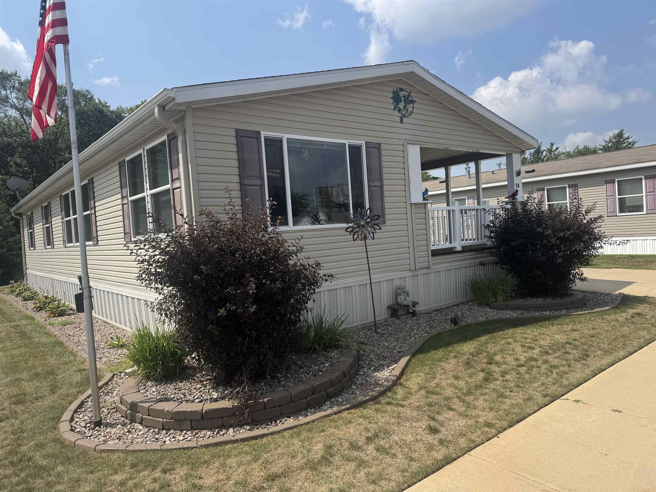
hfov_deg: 71.6
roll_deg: +4.2
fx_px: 455
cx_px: 328
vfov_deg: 56.8
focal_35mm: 24
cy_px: 246
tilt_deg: -0.1
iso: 80
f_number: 1.78
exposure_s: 1/3802
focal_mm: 6.76
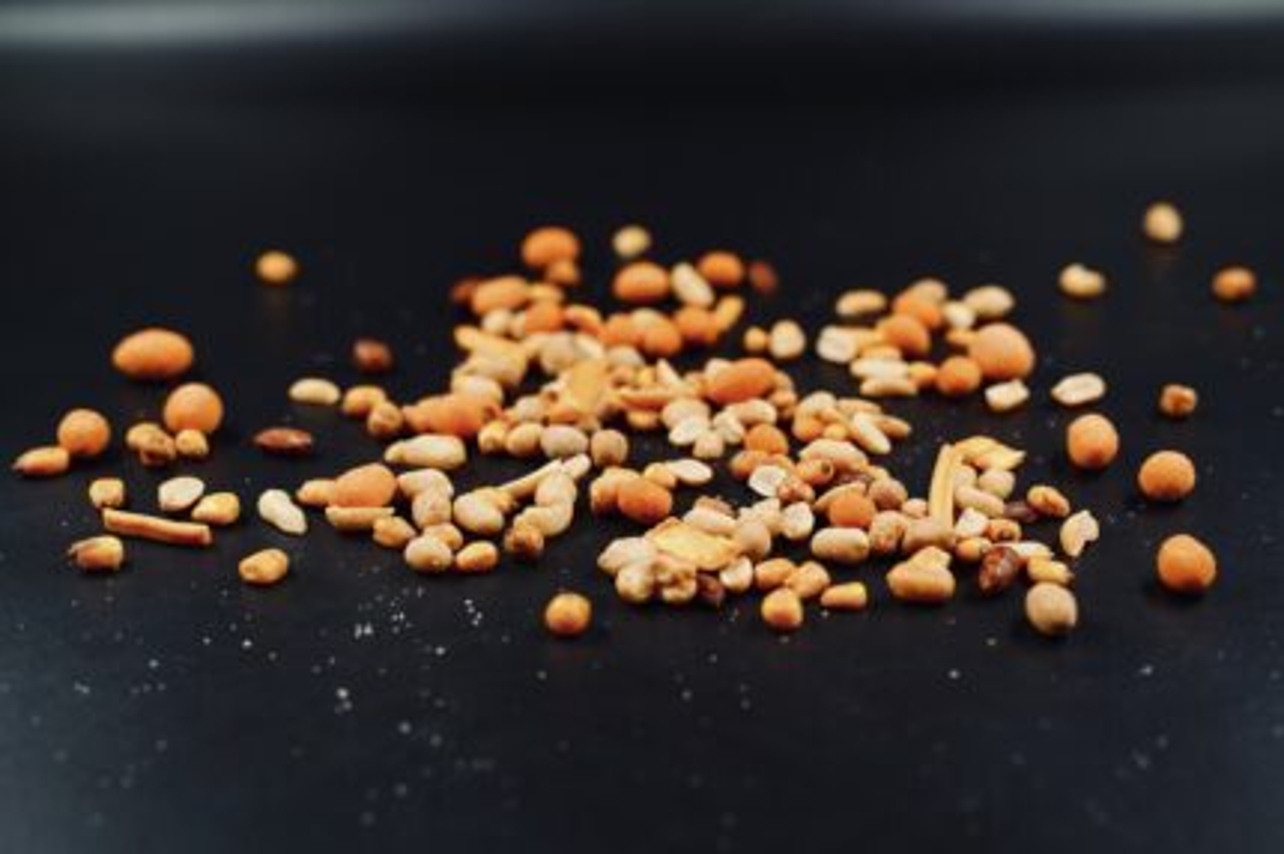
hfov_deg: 36.3
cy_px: 427
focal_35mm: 55
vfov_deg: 24.6
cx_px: 642
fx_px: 1960
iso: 500
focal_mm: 55
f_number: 4
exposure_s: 1/160
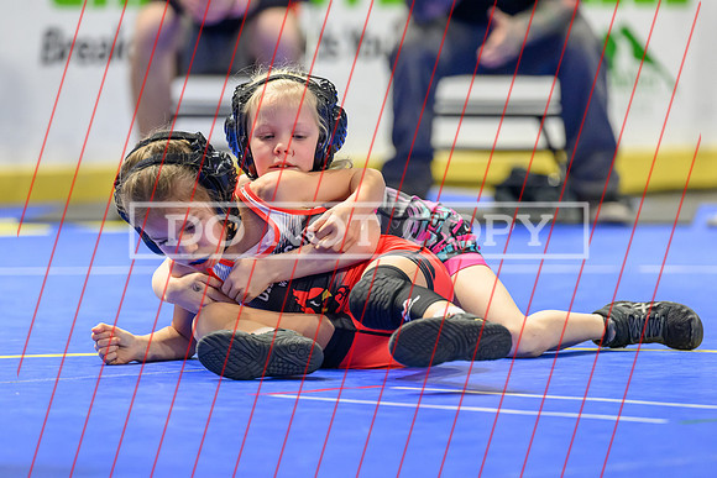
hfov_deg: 6.9
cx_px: 283
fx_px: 5947
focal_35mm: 299
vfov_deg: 4.6
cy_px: 248
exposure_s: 1/640
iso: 3600
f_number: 3.2
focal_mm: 200
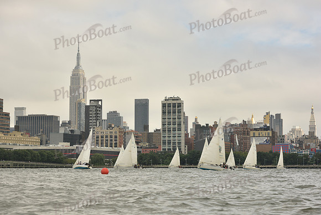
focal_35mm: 86
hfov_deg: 23.6
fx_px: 767
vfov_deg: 15.9
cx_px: 160
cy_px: 108
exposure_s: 1/1250
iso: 320
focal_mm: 86
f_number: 8
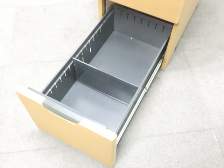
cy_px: 84
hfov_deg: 49.0
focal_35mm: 38
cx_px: 112
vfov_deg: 37.7
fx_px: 246
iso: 800
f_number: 3.9
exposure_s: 1/8
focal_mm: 6.9
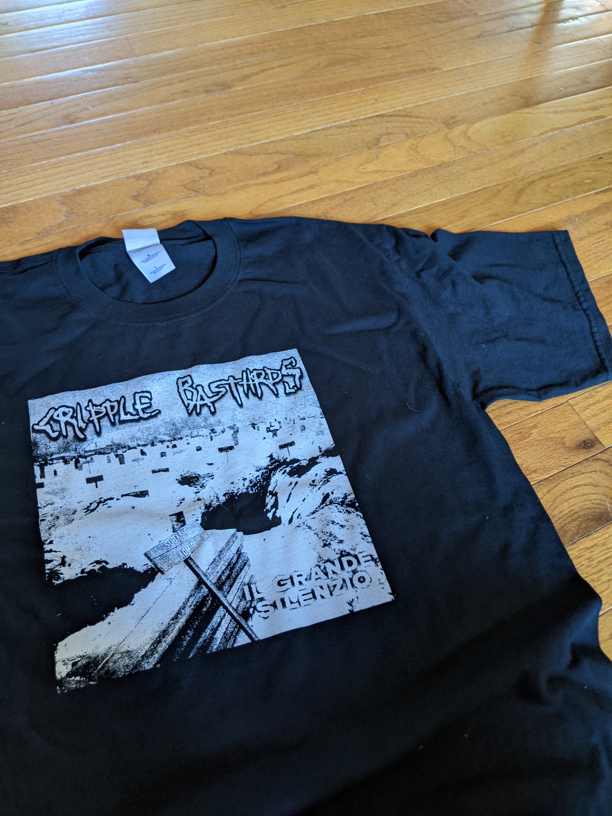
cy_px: 408
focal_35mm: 27
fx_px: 636
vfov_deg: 65.3
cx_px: 306
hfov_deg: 51.4
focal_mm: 4.44
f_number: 1.8
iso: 106
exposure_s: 1/24
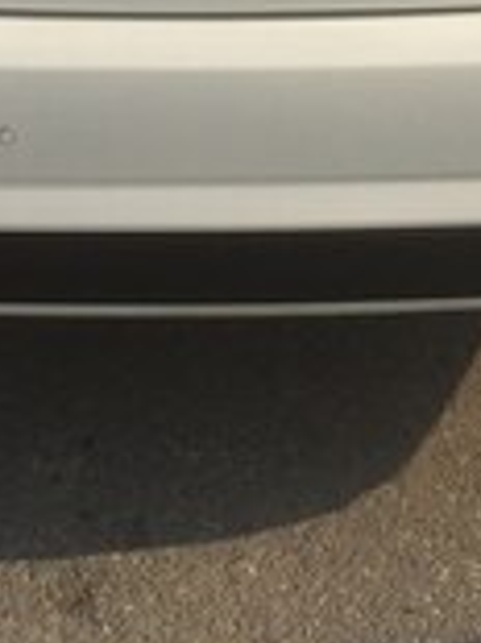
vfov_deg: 18.5
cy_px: -340
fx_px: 1725
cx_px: 274
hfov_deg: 15.9
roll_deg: +3.1
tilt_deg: -11.8
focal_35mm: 93
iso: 32
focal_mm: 4.15
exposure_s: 1/2475
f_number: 2.2
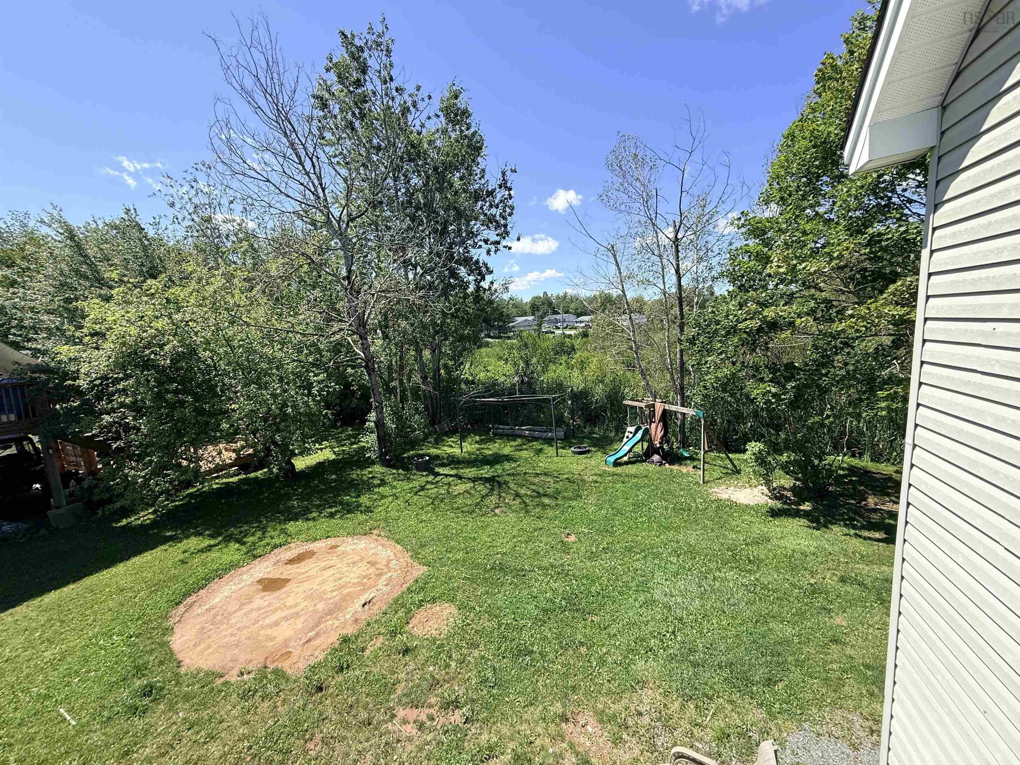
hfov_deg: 102.1
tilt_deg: -6.5
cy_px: 382
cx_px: 510
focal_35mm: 14
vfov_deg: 85.7
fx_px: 413
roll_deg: +3.5
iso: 64
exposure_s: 1/985
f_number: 2.2
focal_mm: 2.22
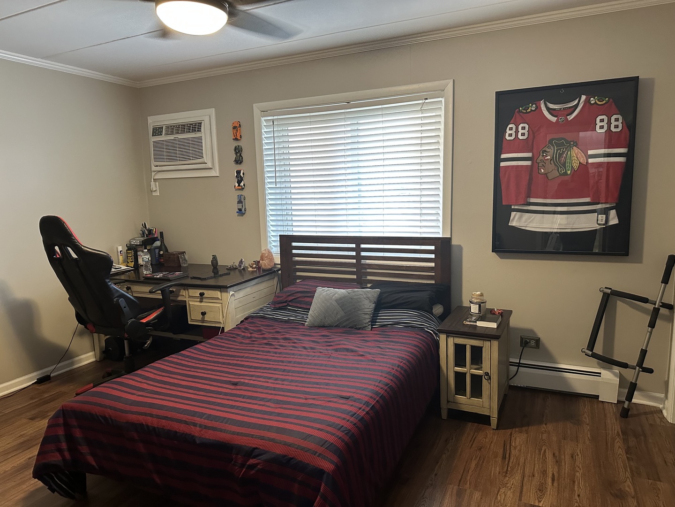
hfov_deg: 71.6
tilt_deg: -7.5
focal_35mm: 24
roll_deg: +1.5
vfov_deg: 56.8
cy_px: 254
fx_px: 468
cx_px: 338
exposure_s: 1/60
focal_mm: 6.86
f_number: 1.78
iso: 500
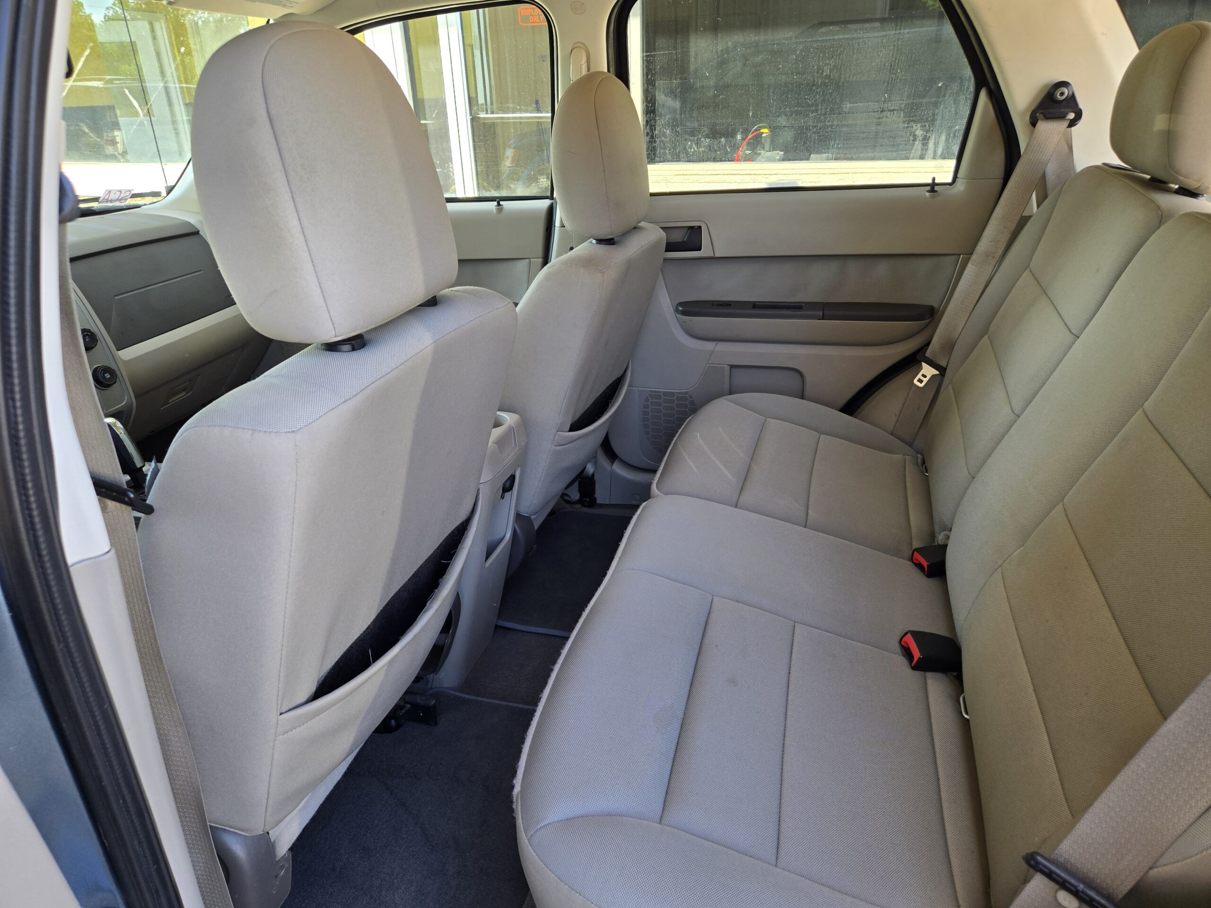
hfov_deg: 73.9
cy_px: 454
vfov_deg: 58.9
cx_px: 606
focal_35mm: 23
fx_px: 805
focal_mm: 5.4
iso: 64
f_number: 1.8
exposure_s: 1/180
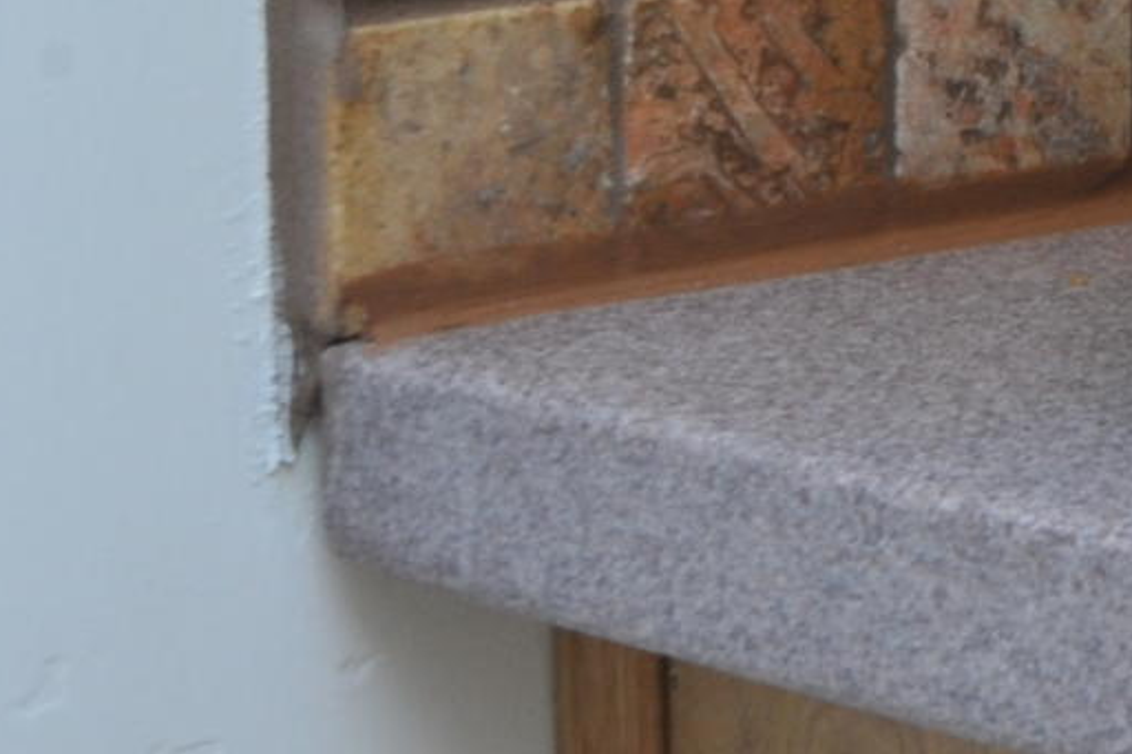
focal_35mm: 205
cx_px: 3290
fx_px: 6444
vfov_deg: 6.5
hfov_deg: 8.5
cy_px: -663
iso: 640
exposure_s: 1/40
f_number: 11
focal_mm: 35
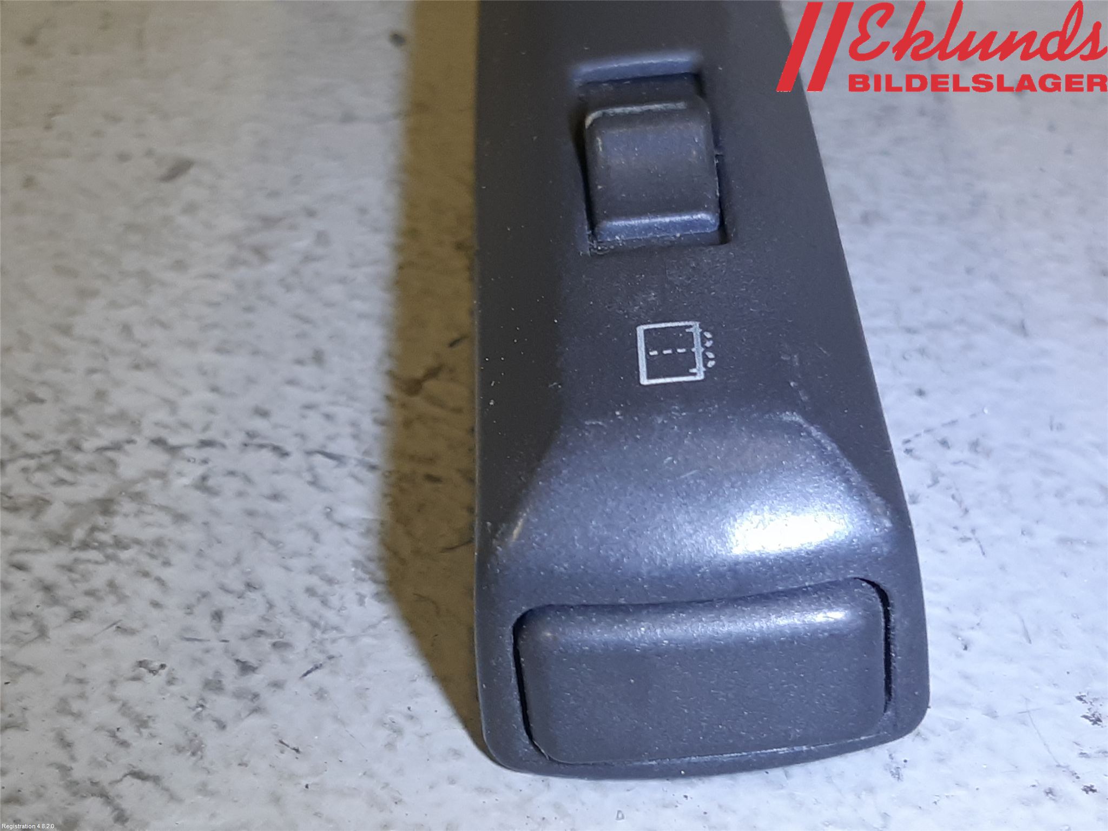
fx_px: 832
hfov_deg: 67.3
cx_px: 554
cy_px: 416
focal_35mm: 26
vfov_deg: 53.1
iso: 80
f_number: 1.7
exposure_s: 1/50
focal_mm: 3.93
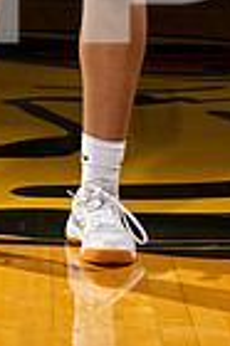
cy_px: -205
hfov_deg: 7.0
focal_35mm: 196
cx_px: 59
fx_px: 1883
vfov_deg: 10.1
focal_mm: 61
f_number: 7.1
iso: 250
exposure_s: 1/250
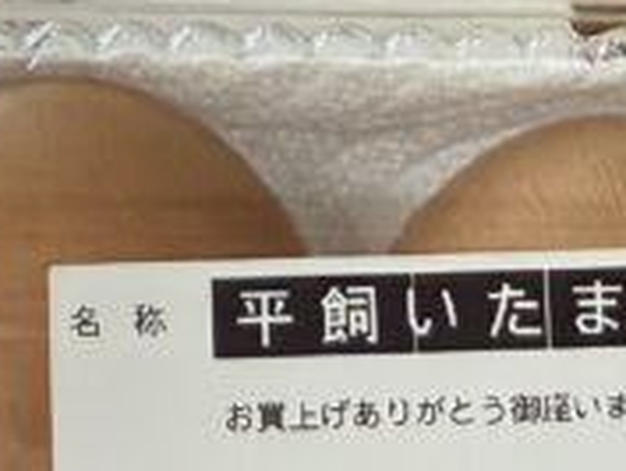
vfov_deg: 11.4
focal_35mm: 130
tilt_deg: -24.8
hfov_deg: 15.1
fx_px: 2353
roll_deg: -1.6
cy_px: 159
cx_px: 400
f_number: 2.2
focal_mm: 2.22
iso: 250
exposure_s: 1/120
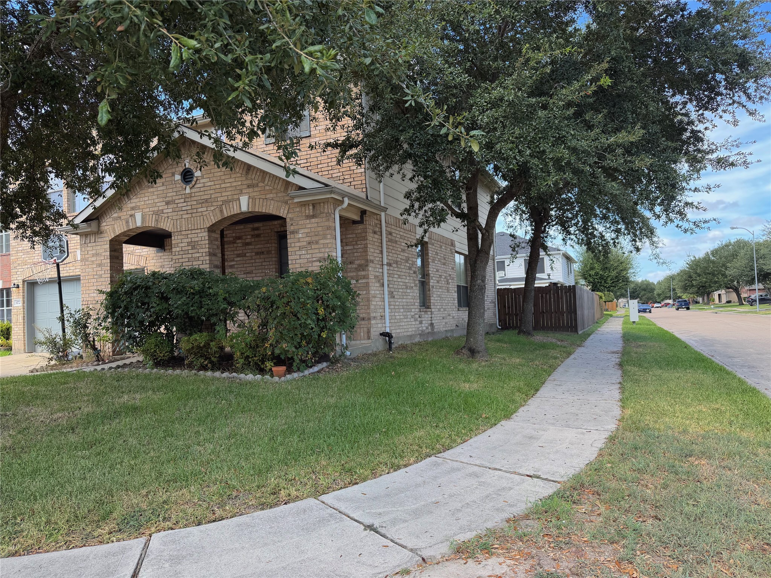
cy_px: 289
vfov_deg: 56.8
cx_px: 386
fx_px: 535
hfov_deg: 71.6
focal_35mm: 24
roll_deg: +2.9
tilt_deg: +1.9
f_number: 1.78
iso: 100
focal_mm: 6.76
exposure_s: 1/715
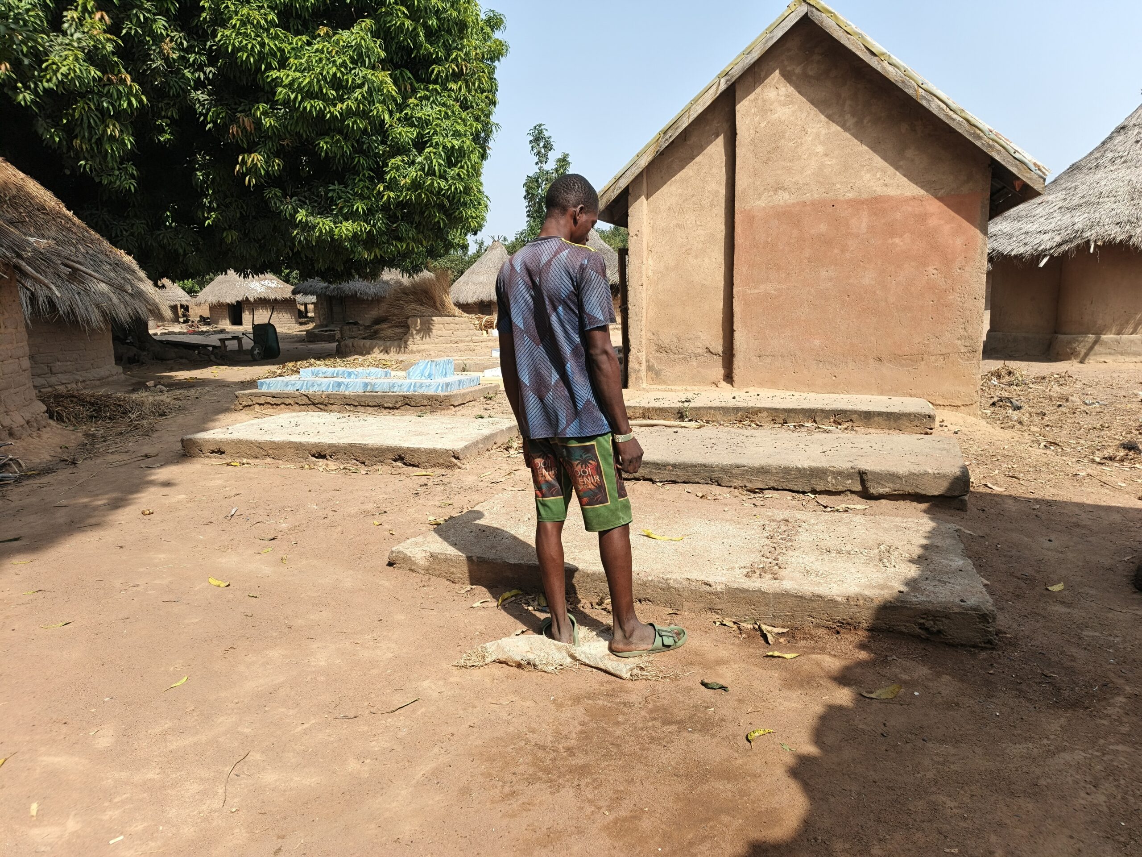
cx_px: 571
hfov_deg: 73.9
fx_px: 759
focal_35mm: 23
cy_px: 428
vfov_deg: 58.9
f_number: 1.8
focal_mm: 5.6
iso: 53
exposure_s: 1/1140
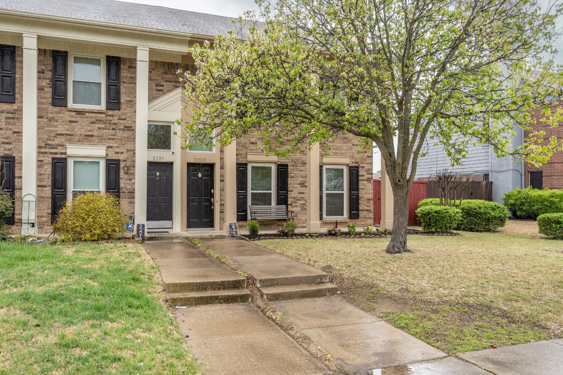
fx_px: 469
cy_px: 188
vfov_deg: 43.6
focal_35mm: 30
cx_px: 282
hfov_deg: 61.9
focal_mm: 30
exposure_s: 1/125
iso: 320
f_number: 8
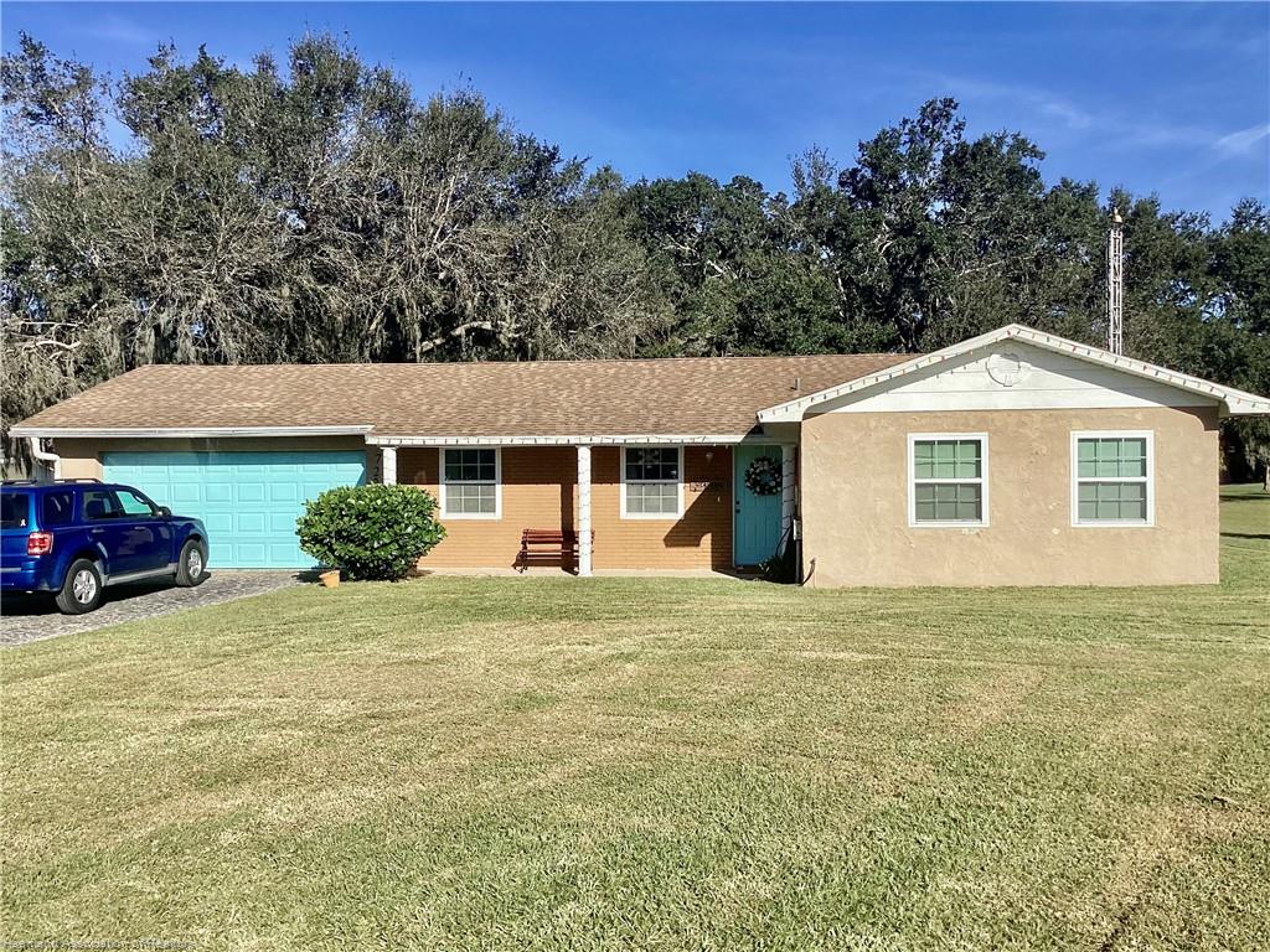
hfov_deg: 58.4
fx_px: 1137
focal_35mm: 31
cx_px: 635
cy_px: 476
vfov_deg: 45.4
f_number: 2.4
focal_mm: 3.3
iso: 25
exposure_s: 1/1631
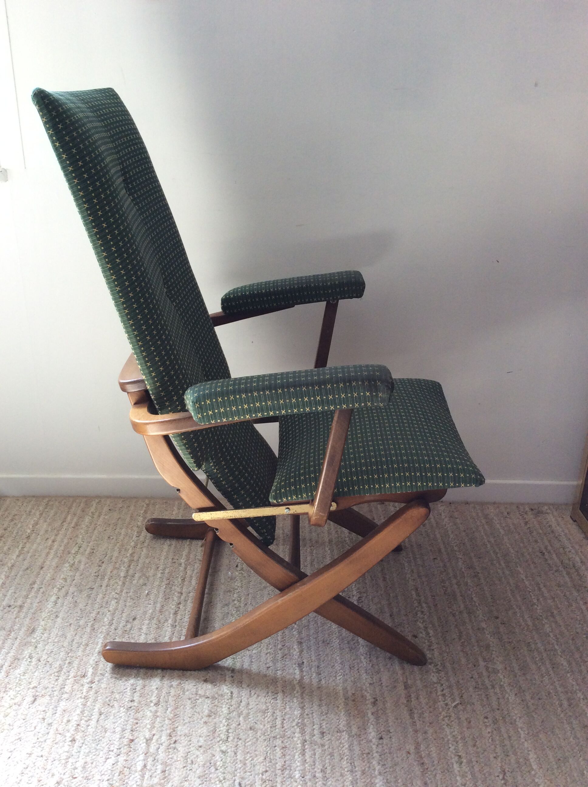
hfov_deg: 44.1
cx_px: 294
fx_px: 727
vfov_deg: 56.9
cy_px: 394
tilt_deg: -24.3
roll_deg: -2.1
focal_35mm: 32
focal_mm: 3.3
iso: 50
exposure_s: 1/100
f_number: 2.4
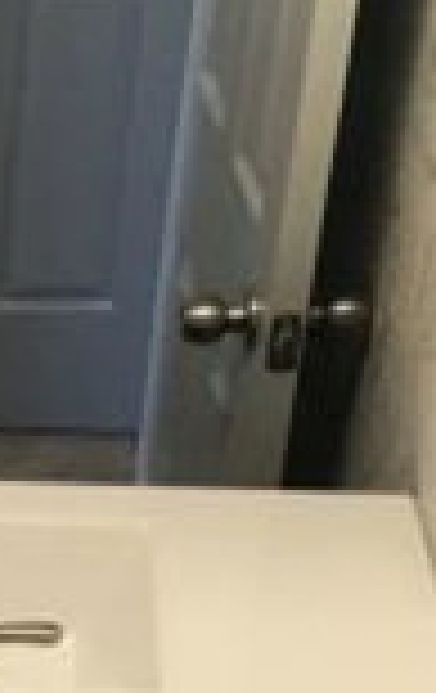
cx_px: -930
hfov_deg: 8.6
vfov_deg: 16.4
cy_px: 774
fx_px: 2325
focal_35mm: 123
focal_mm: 3.99
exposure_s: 1/24
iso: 32
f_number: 1.8
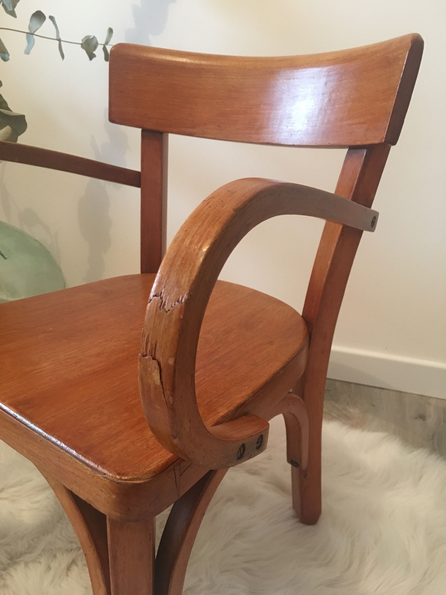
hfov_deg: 48.2
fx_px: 498
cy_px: 298
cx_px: 223
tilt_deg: -20.6
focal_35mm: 29
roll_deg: -2.6
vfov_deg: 61.7
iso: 200
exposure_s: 1/20
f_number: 2.2
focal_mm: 4.15
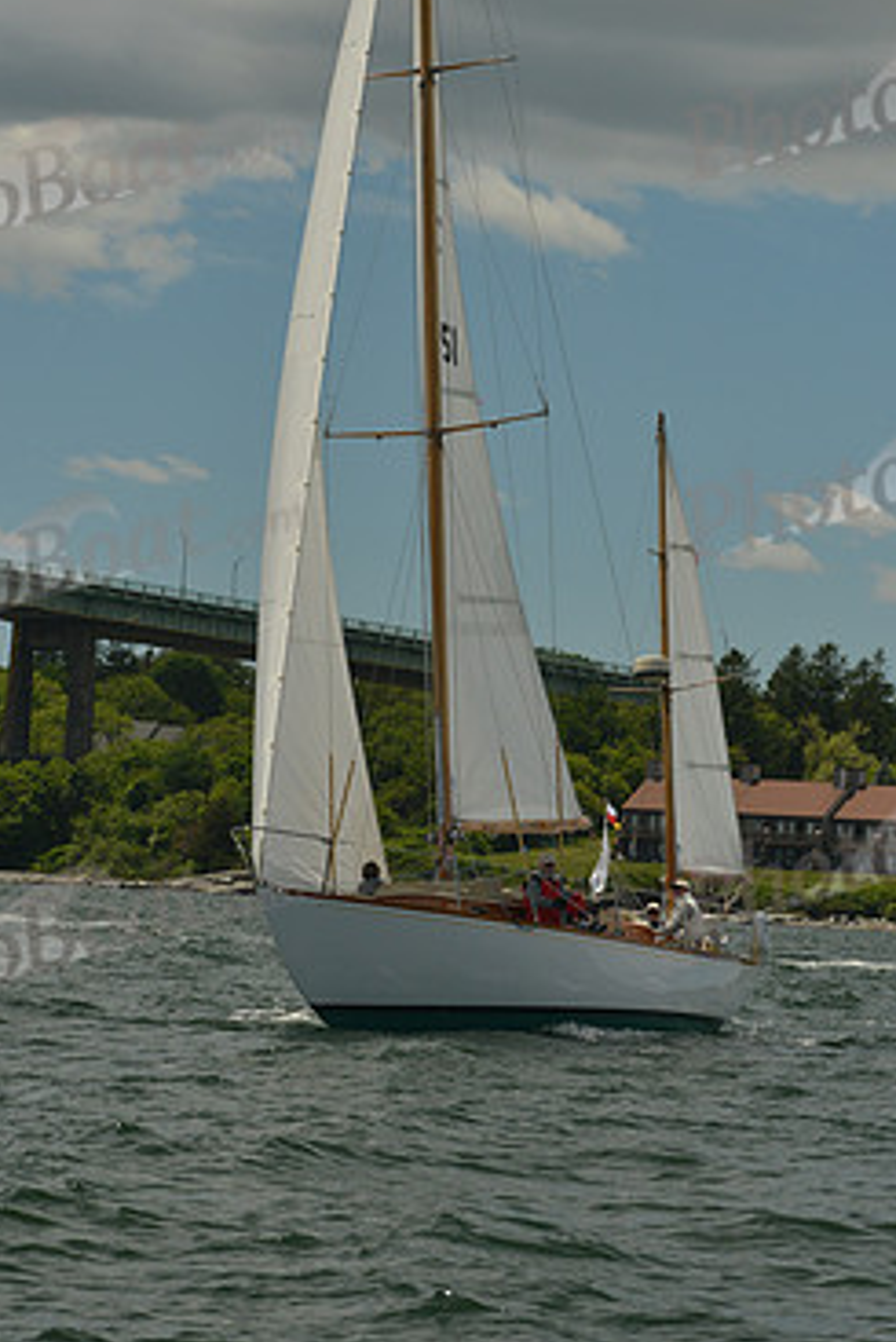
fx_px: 5594
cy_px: 329
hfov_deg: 9.2
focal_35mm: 150
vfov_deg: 13.6
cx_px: 496
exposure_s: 1/800
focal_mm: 95
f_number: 9
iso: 400
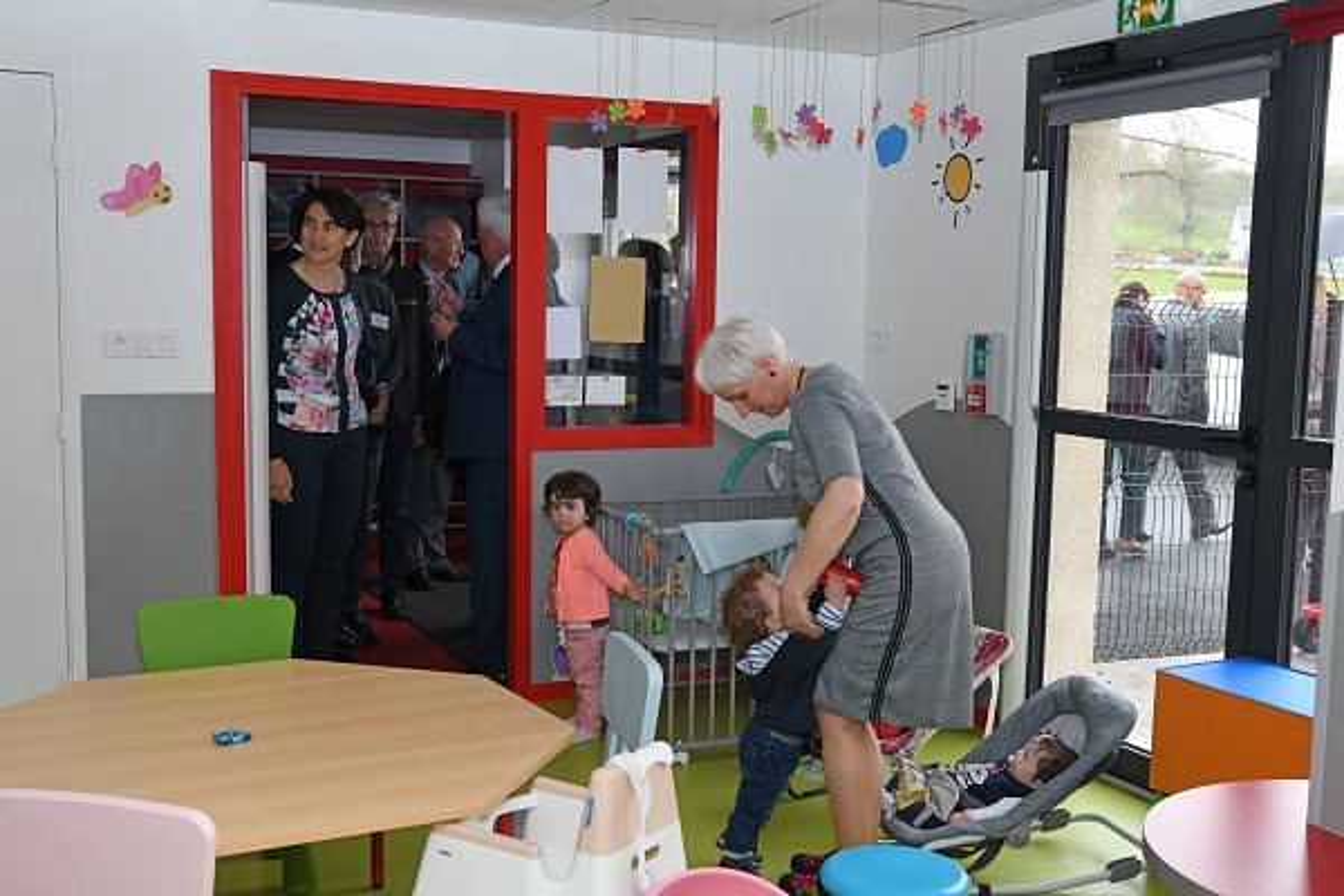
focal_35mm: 35
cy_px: 448
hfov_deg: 54.4
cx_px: 672
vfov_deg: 37.9
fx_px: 1307
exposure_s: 1/60
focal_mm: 35
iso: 400
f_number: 5.6
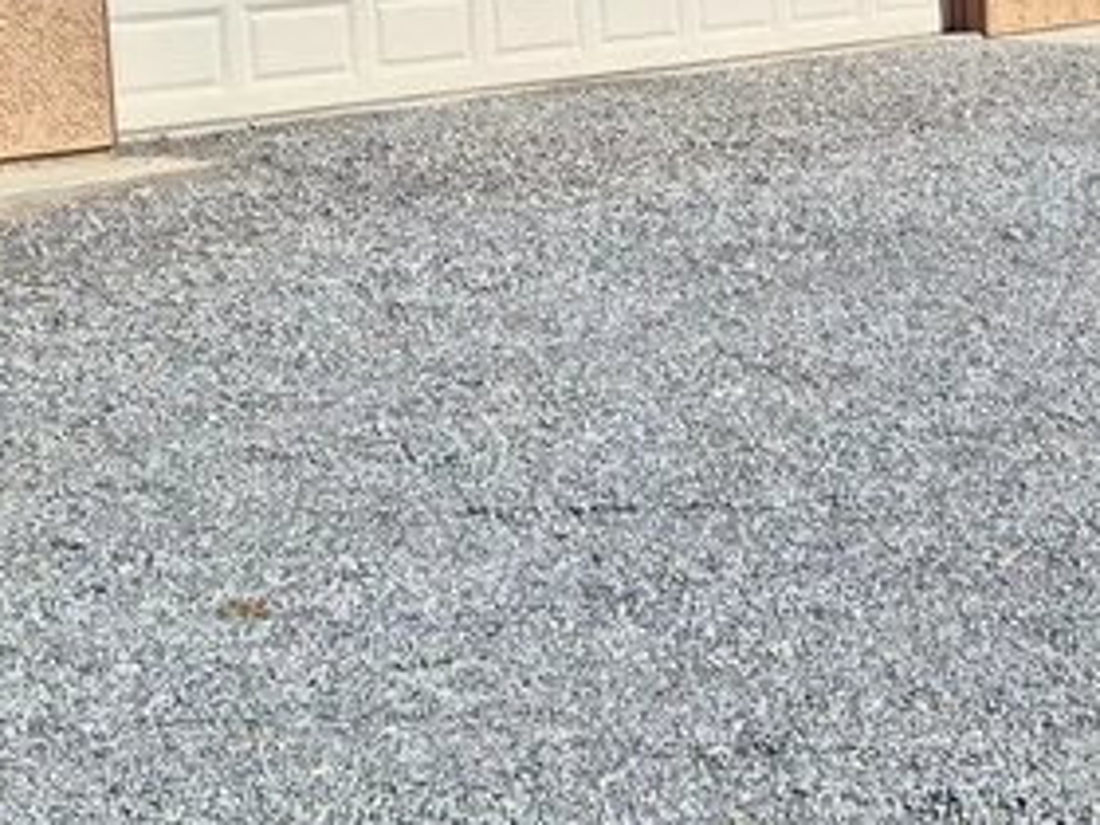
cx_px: 1084
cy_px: 145
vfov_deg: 17.4
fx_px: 2669
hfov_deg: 22.4
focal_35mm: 84
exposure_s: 1/10000
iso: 64
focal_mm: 5.4
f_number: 1.8
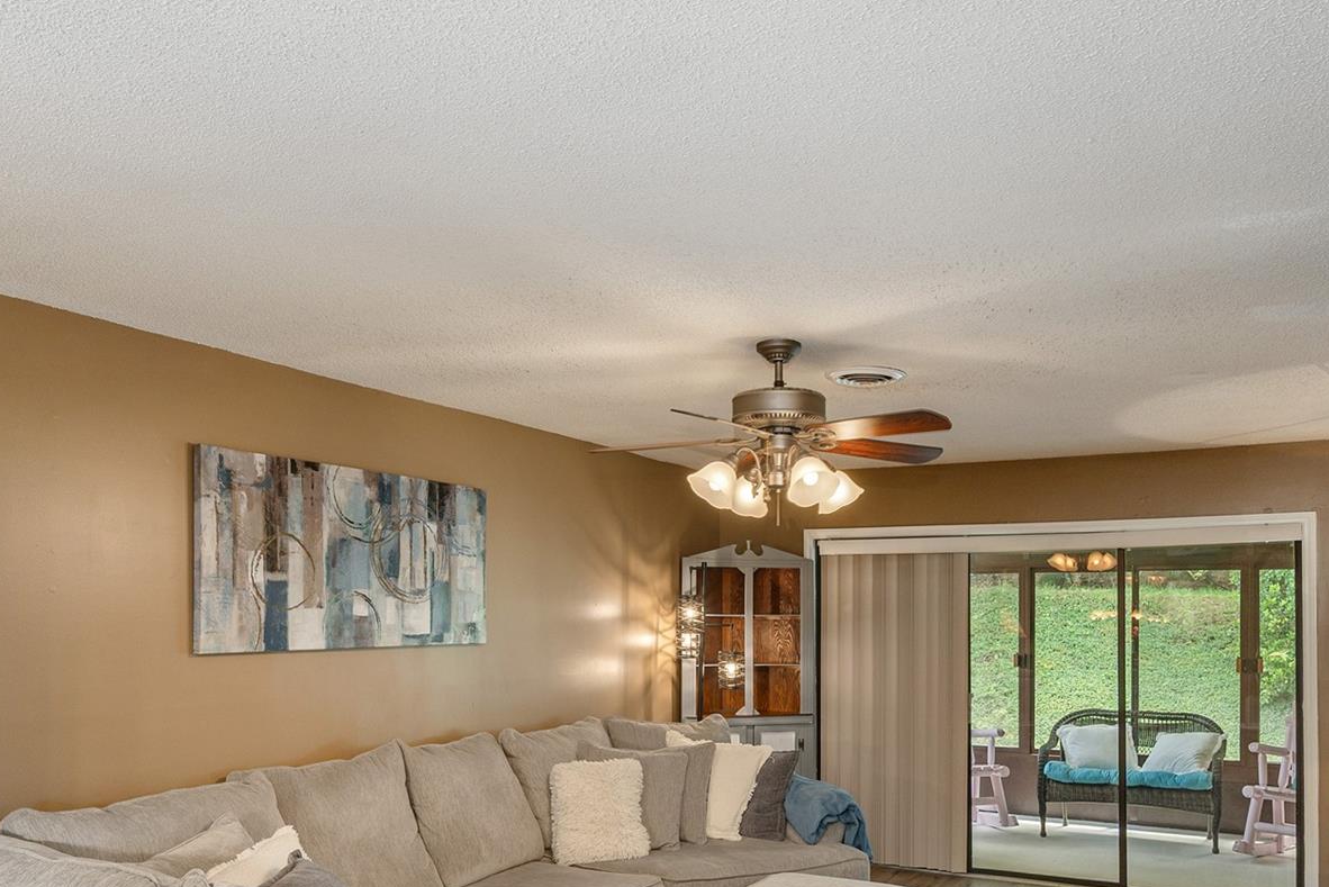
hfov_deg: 67.4
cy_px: 653
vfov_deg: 46.6
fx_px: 992
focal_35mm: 27
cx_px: 747
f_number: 7.1
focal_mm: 15.5
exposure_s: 1/30
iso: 320
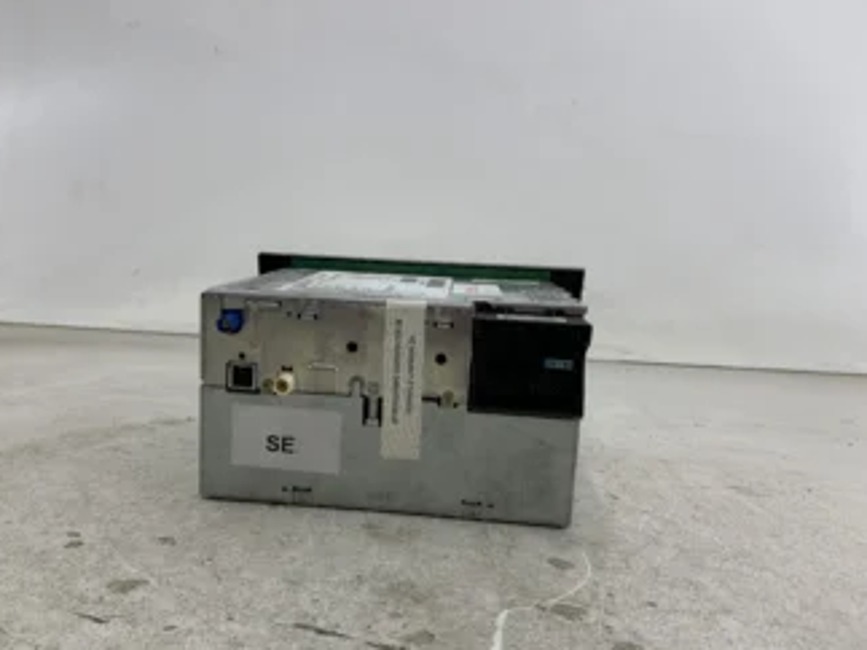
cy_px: 349
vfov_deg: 48.2
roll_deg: -2.7
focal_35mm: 29
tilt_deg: -9.3
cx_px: 400
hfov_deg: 61.6
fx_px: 726
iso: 32
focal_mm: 4.25
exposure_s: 1/100
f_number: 1.8
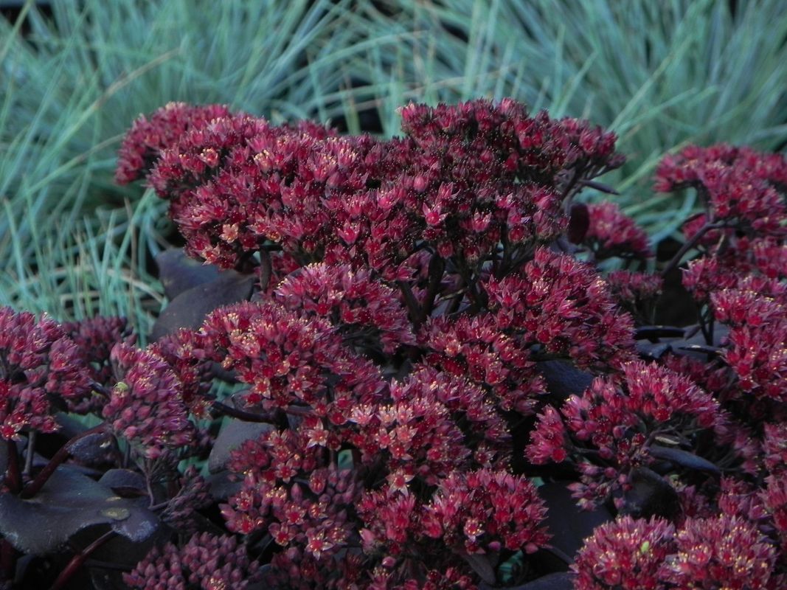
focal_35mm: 425
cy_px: 295
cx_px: 394
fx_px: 9661
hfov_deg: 4.7
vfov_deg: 3.5
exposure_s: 1/20
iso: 160
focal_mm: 75.7
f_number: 5
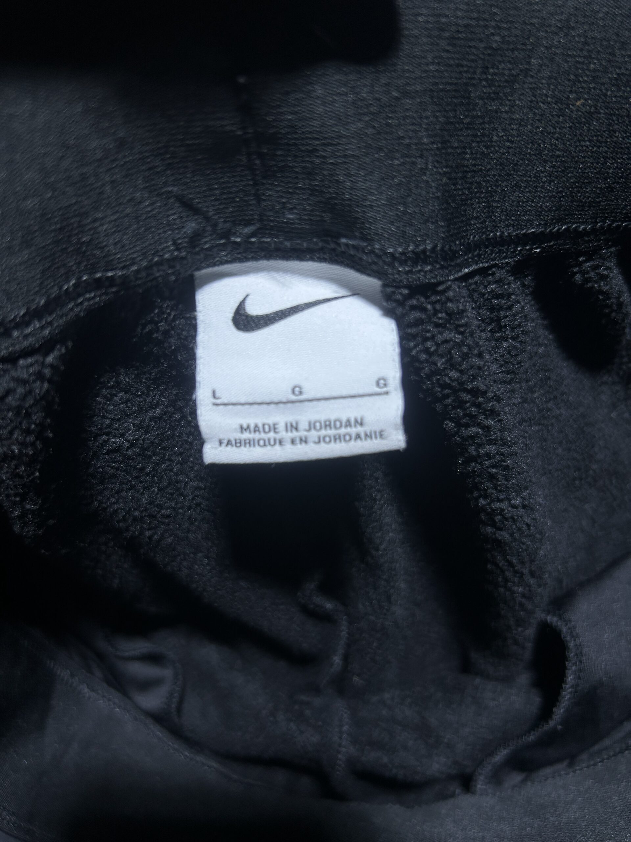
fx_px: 632
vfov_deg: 67.3
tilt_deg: -48.7
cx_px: 316
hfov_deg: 53.1
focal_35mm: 26
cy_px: 421
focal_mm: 5.7
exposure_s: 1/100
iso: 80
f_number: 1.5
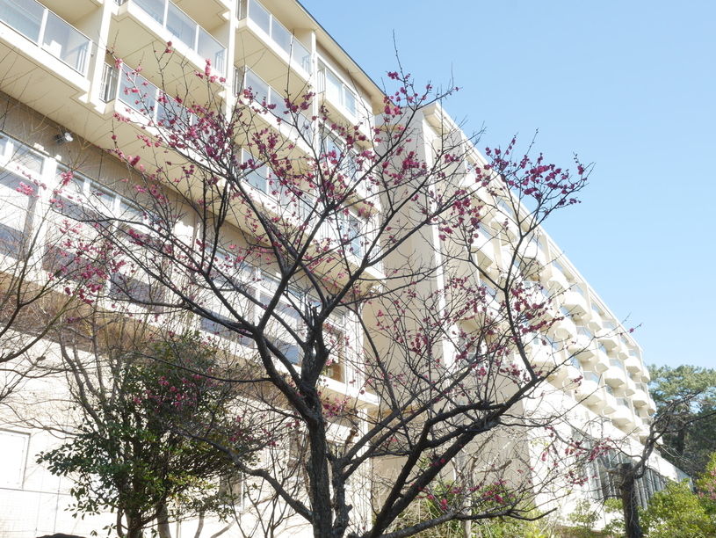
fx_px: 704
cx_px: 358
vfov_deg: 41.8
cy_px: 269
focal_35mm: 34
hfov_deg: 53.9
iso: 200
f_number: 8
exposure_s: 1/125
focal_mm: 17
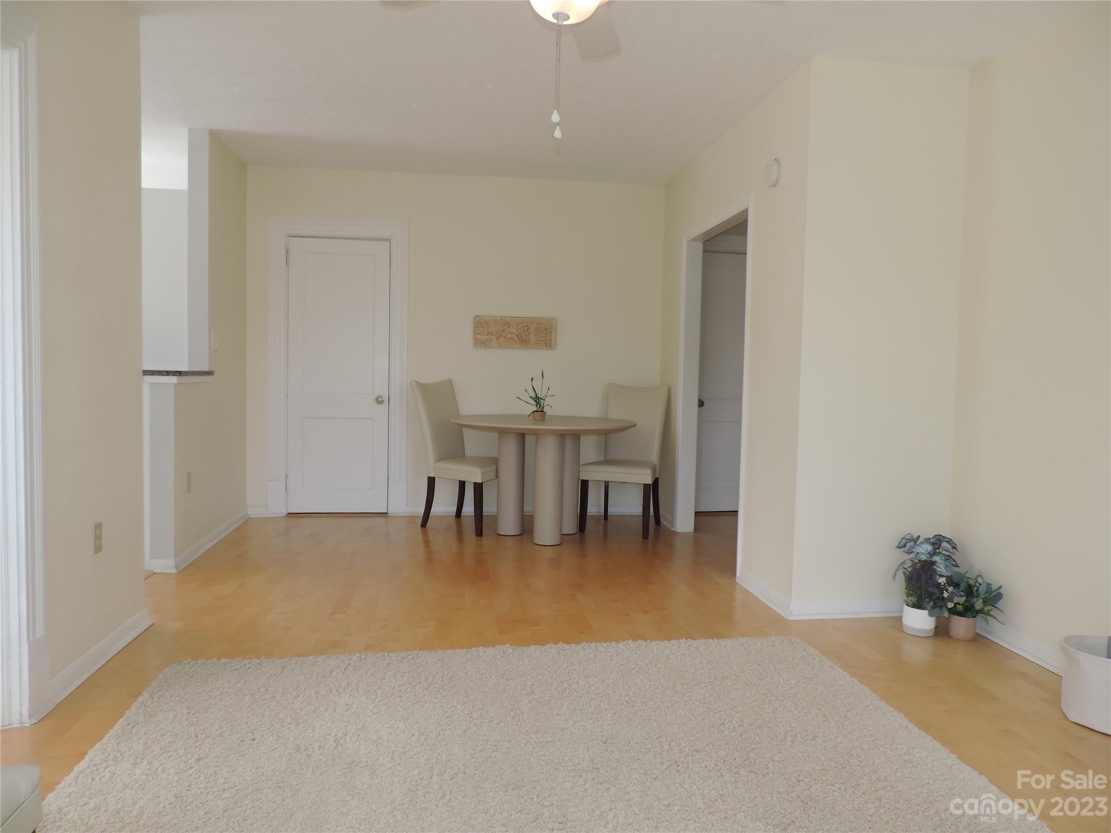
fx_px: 770
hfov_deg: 71.6
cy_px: 416
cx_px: 556
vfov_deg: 56.8
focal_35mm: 24
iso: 80
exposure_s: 1/60
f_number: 3
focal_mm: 4.3
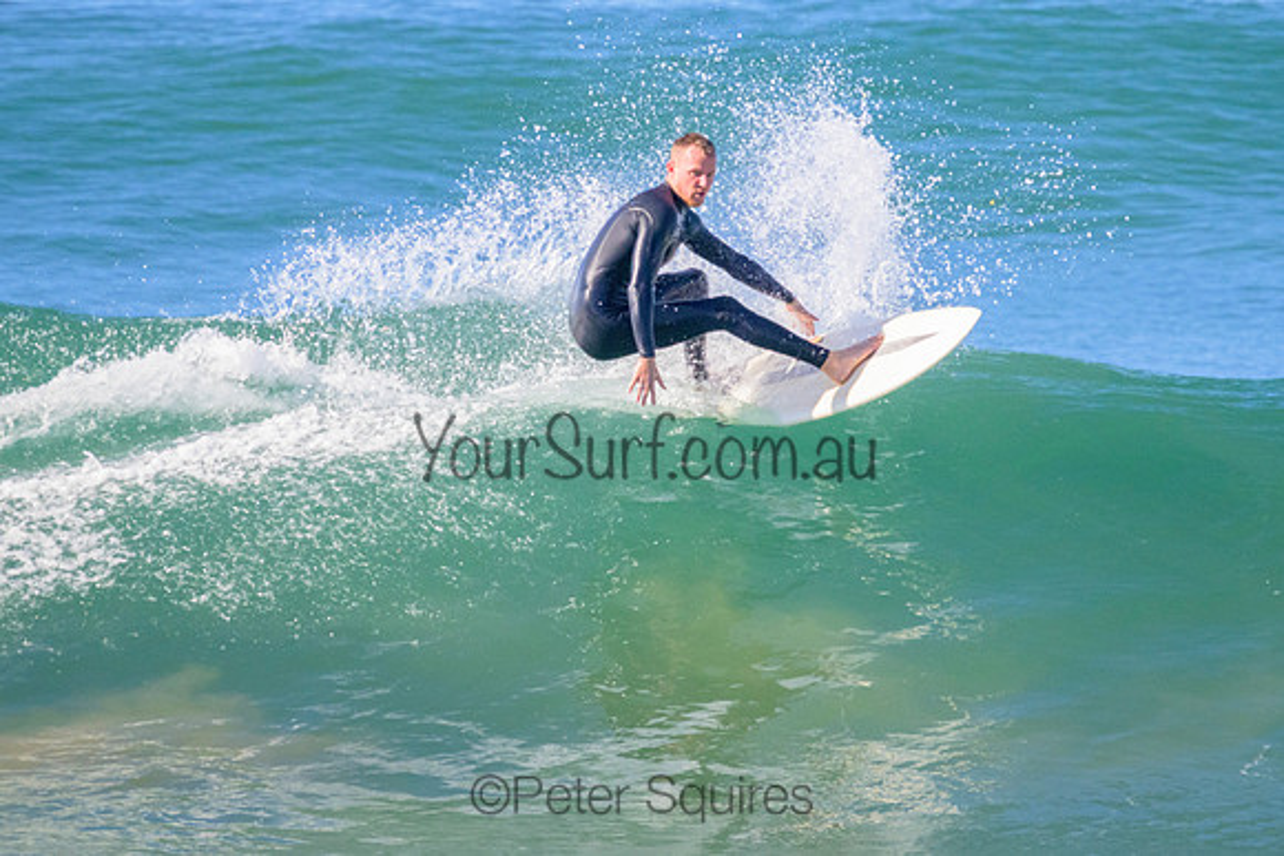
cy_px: 296
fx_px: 39133
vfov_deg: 1.3
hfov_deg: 1.9
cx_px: 735
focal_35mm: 1097
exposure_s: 1/2000
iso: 2500
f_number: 11
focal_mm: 800
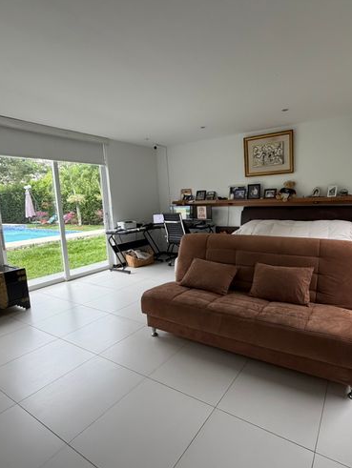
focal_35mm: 19
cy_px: 234
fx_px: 257
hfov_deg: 67.8
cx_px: 218
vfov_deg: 84.6
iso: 250
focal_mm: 2.22
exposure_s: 1/121
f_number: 2.2
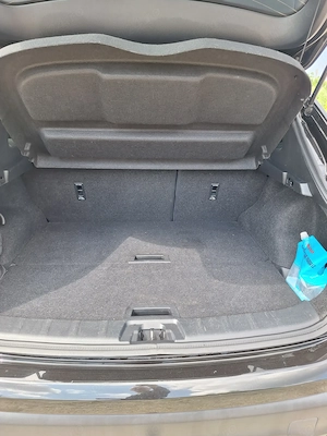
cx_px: 164
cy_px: 218
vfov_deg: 73.9
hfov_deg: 58.9
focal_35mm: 23
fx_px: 290
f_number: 1.8
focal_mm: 5.54
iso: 40
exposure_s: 1/176
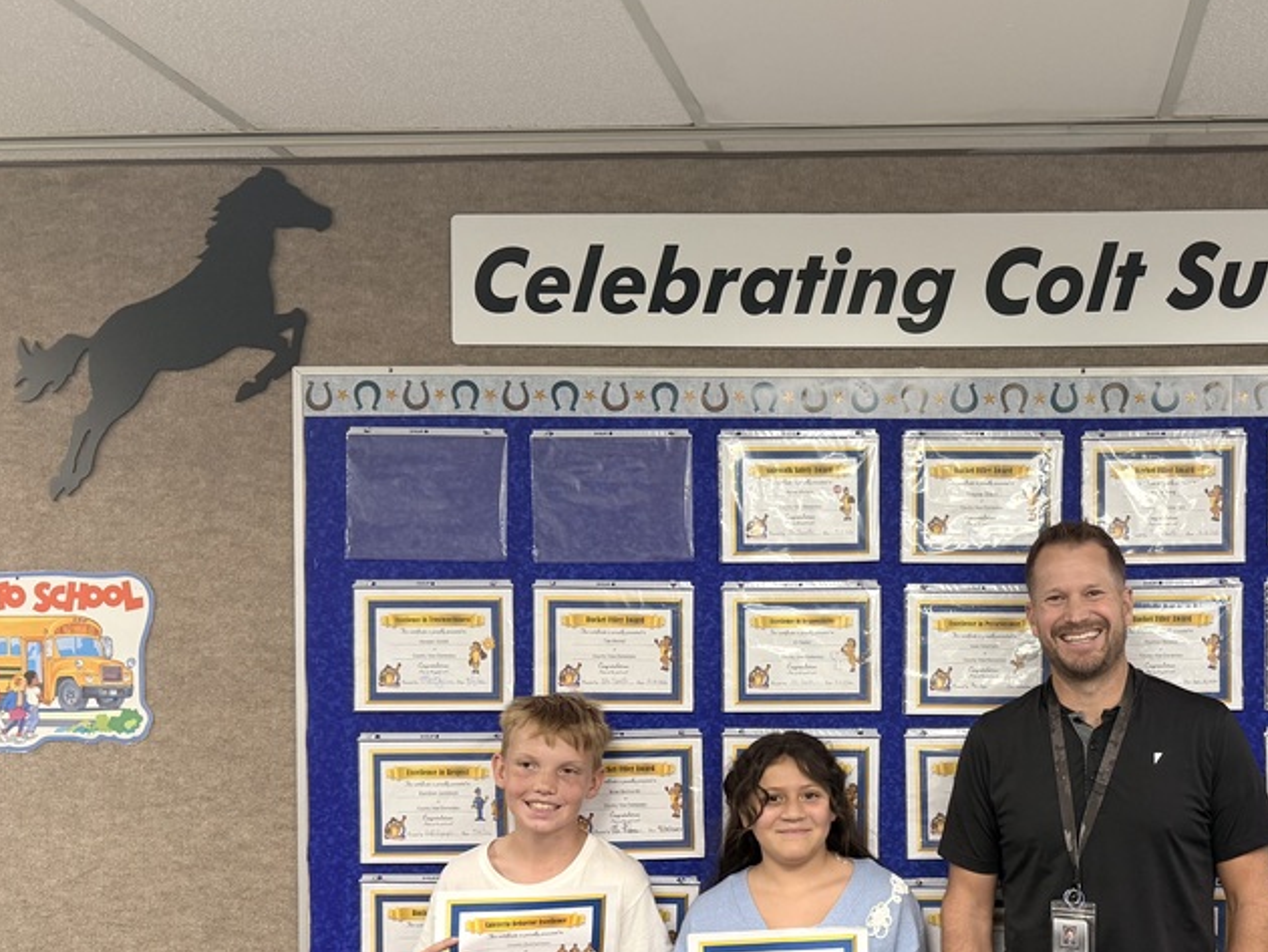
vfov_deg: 36.0
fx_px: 1429
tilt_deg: -1.7
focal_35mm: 39
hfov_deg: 46.2
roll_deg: +0.5
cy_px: 712
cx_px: 942
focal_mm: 6.76
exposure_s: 1/60
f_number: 1.78
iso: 200
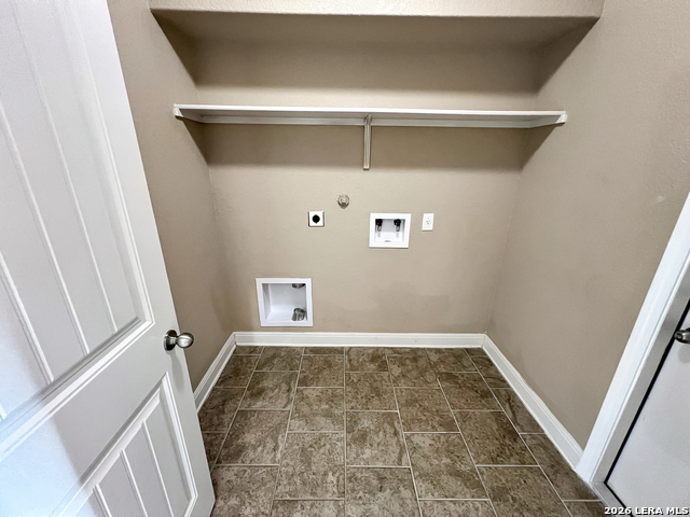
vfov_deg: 89.9
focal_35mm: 13
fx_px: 259
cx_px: 345
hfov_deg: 106.2
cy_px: 258
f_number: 1.8
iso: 800
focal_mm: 1.57
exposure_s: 1/60
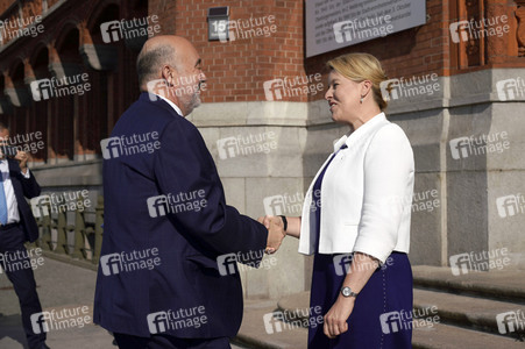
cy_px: 174
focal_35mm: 55
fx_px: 801
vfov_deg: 24.6
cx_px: 262
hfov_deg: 36.3
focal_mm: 55
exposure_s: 1/1600
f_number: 6.3
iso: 100
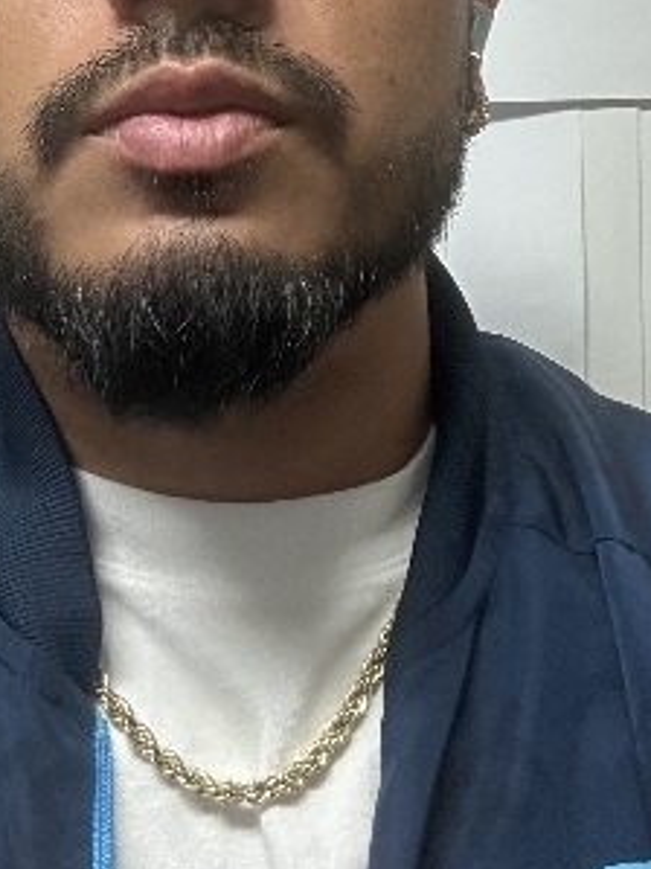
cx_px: 170
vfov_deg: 29.3
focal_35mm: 62
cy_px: 10
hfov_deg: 23.4
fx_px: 1556
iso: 400
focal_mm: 2.69
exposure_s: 1/30
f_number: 1.9
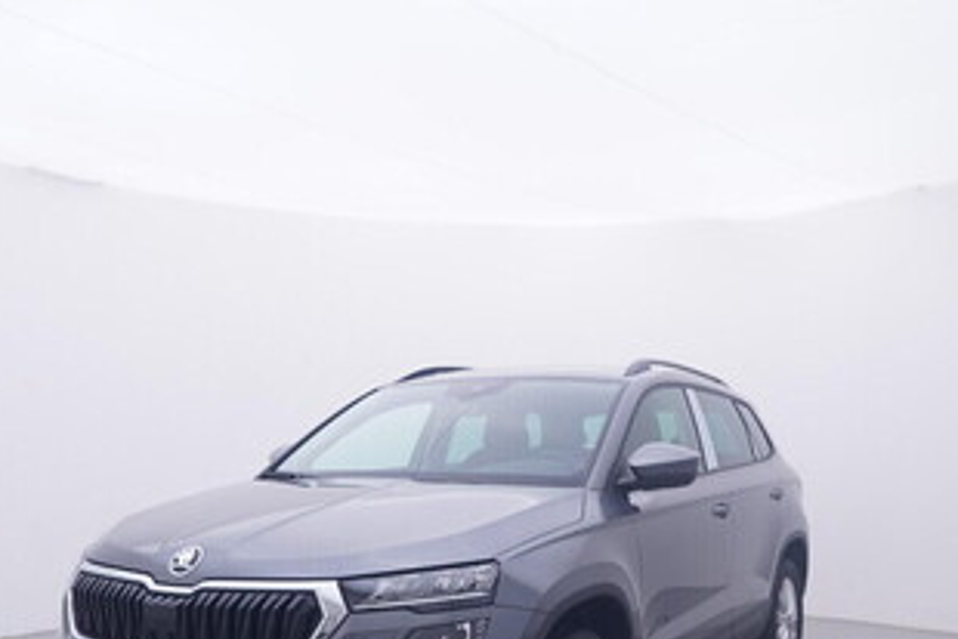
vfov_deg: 32.6
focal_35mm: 40
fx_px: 1062
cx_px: 505
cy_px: 511
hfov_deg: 48.5
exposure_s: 1/80
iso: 200
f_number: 5
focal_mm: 15
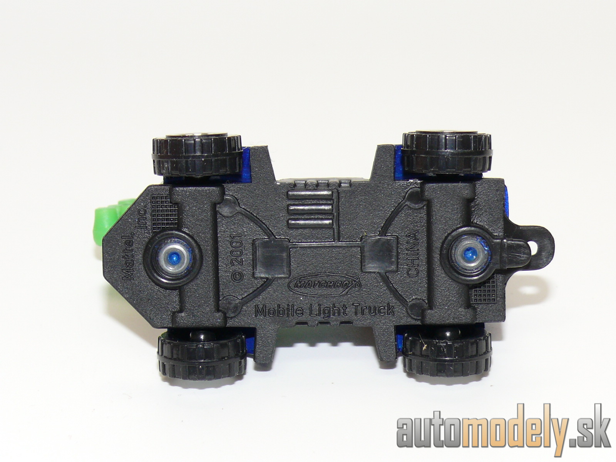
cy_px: 231
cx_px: 308
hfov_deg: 19.3
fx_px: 1815
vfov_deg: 14.5
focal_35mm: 102
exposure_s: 1/30
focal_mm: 13.4
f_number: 4
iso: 100
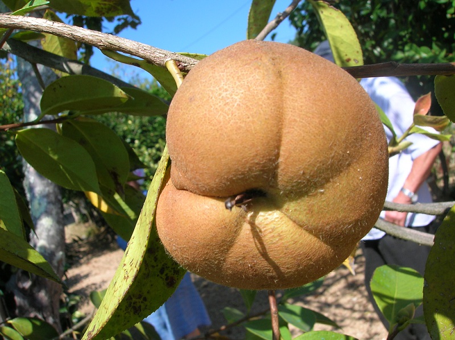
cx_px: 228
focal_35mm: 34
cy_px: 170
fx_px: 446
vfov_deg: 41.7
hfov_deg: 54.0
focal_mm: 5.7
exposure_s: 1/256
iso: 50
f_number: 4.9
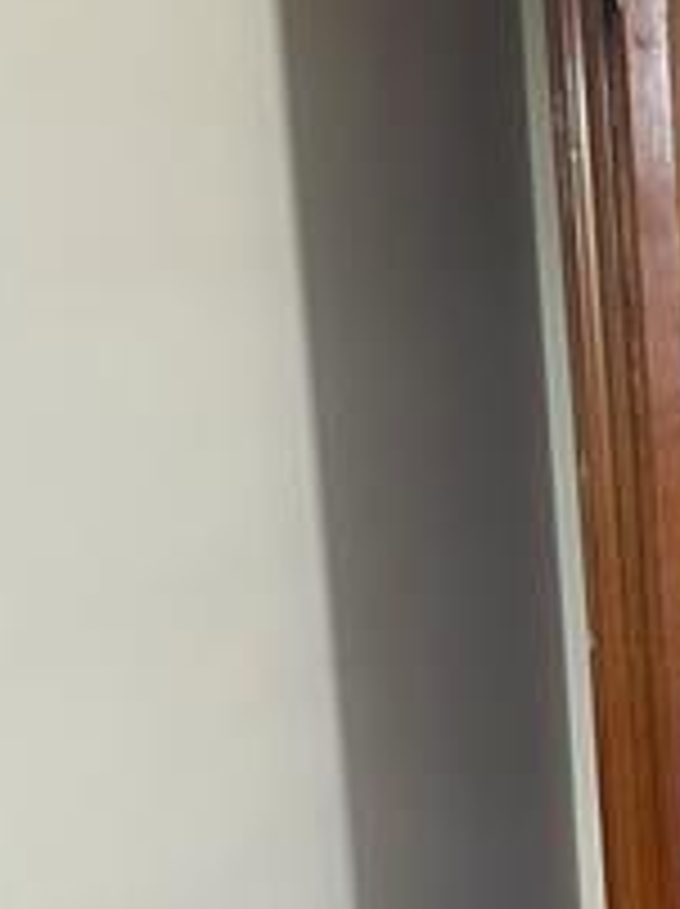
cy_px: 774
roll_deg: +0.6
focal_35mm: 99
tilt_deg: -11.3
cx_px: 1108
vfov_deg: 19.6
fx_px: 2599
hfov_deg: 13.7
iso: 125
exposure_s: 1/96
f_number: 1.6
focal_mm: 5.1
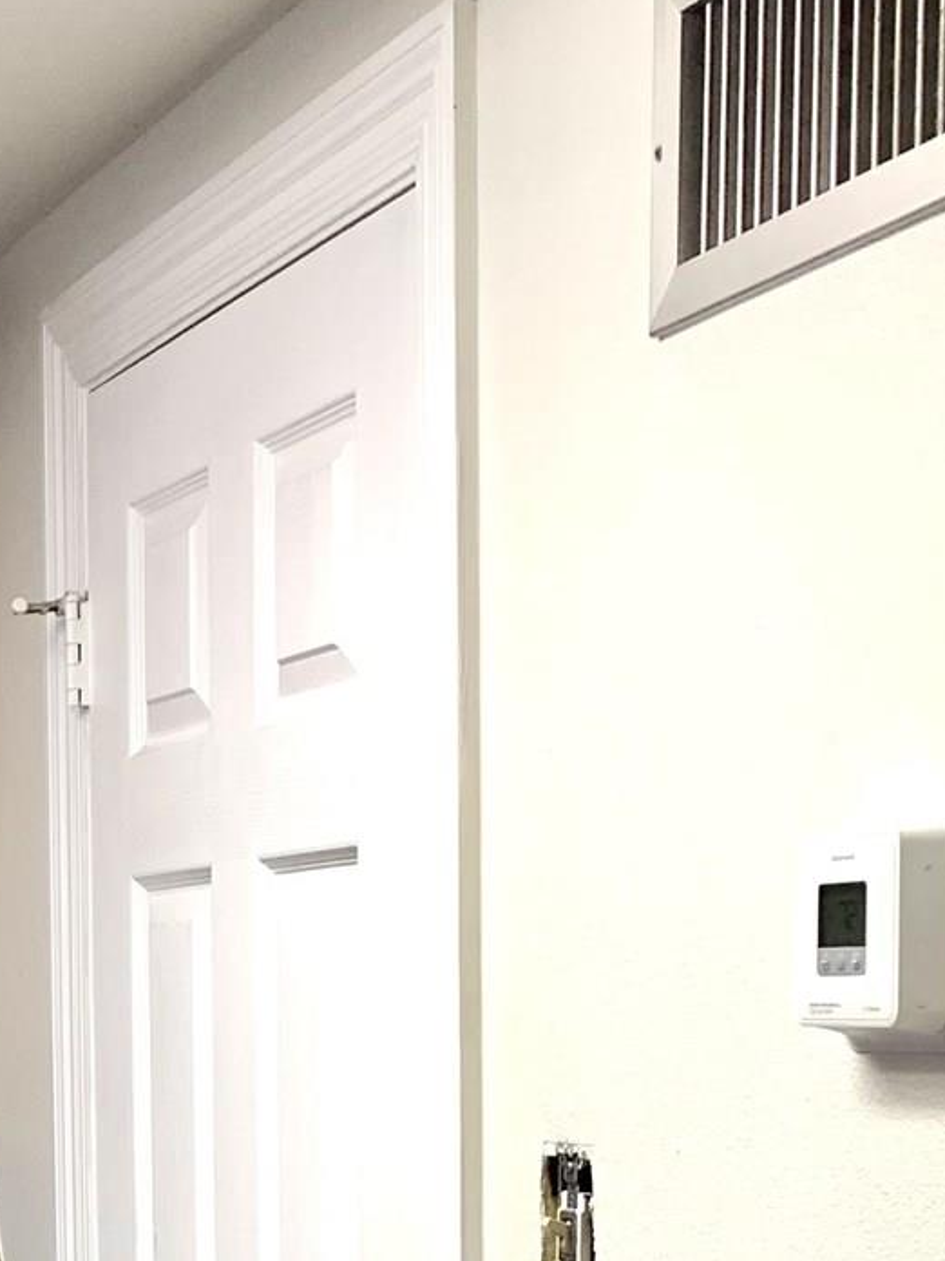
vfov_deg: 22.0
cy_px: 1252
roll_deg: +0.6
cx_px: -288
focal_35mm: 86
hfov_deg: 16.2
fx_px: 3133
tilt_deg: -3.7
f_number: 1.8
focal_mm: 4.25
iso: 80
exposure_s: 1/60
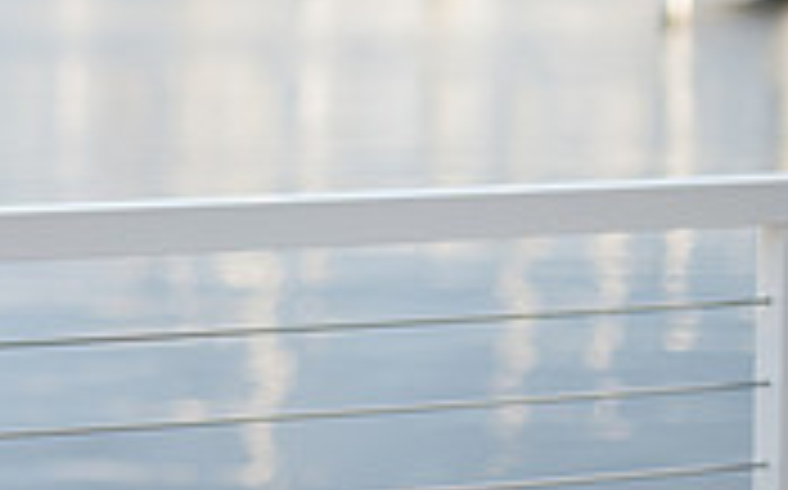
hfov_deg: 12.2
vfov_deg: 7.7
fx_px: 3626
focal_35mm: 169
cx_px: -45
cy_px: -112
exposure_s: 1/2000
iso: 200
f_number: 1.8
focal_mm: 50
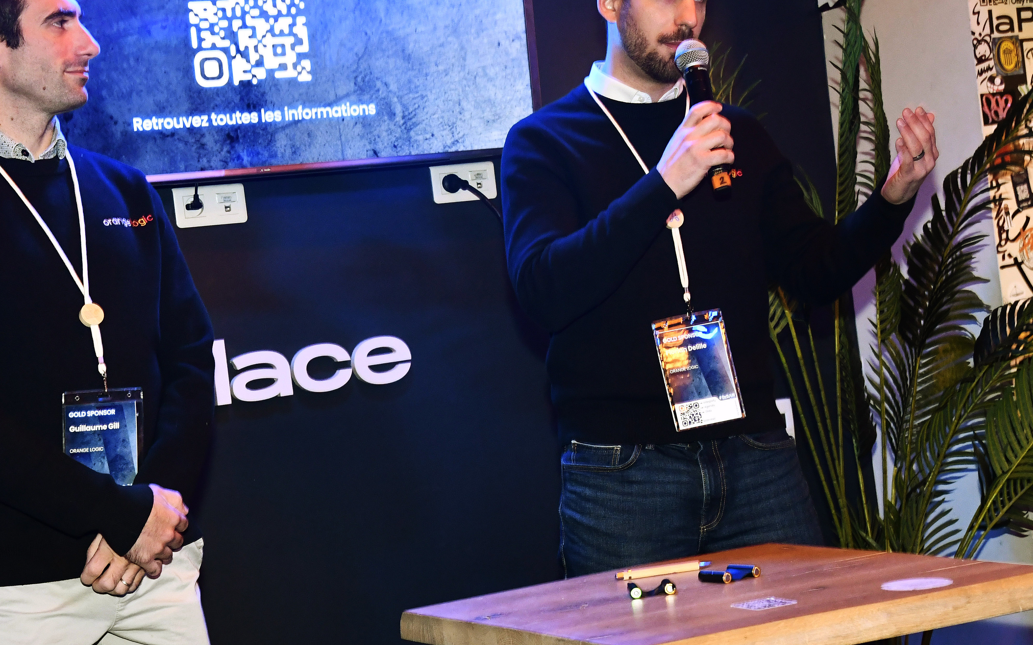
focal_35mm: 73
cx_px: 420
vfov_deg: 17.9
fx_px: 2055
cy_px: 312
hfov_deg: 28.2
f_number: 5.6
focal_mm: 34
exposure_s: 1/80
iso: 2500
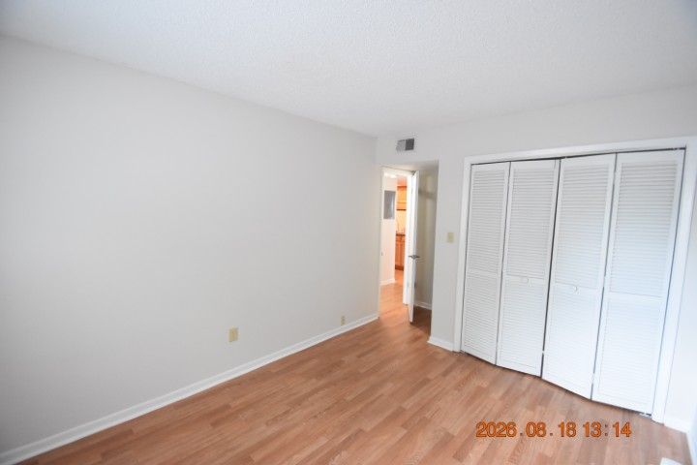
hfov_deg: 100.4
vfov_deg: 77.3
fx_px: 290
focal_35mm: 15
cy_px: 232
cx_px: 348
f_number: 3.5
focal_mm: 10
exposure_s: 1/60
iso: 2800
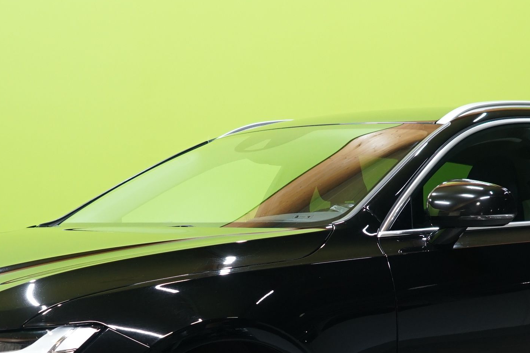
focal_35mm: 83
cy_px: 276
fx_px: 1222
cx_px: 264
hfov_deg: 24.5
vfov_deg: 16.3
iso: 640
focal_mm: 30
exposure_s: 1/20
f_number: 4.5
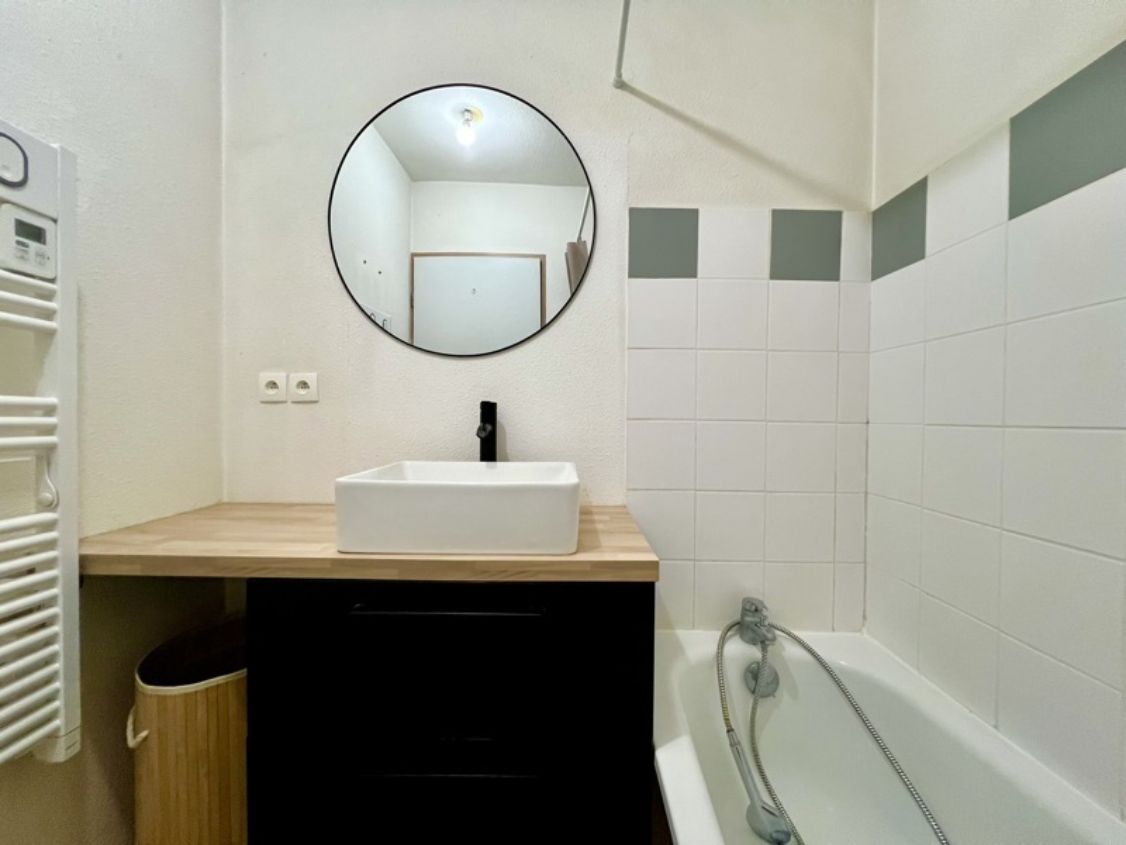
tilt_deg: -1.0
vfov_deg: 89.9
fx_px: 423
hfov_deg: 106.2
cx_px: 563
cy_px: 422
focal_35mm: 13
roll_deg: -0.2
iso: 200
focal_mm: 1.57
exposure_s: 1/100
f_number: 1.8
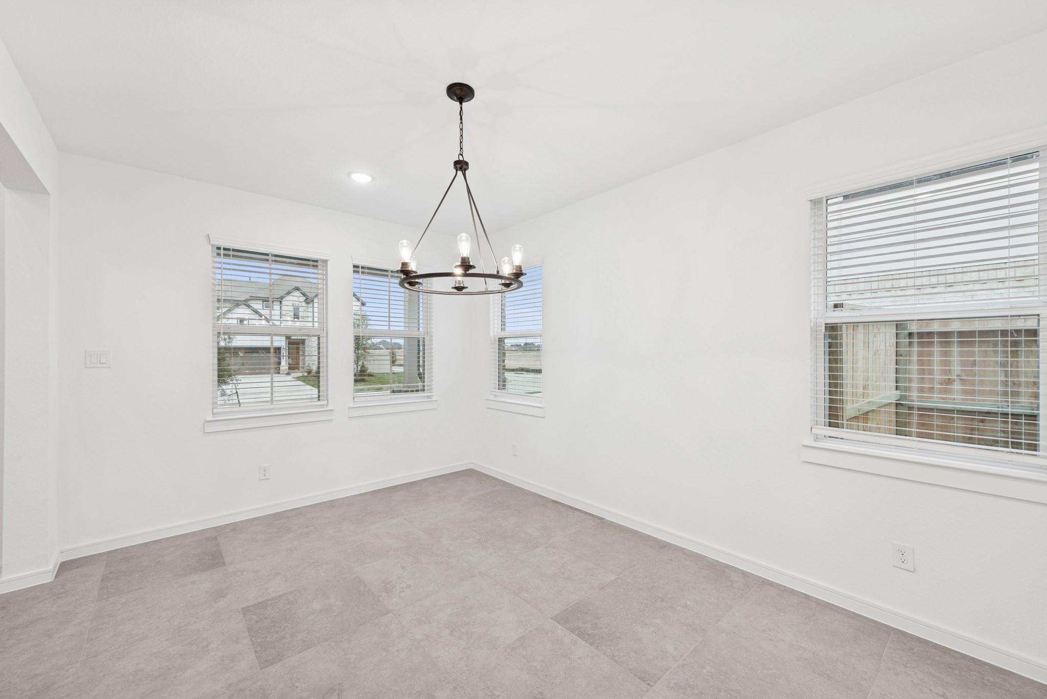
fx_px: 407
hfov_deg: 104.2
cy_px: 350
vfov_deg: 81.3
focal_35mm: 14
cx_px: 524
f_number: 8
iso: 100
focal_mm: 14
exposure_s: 1/10
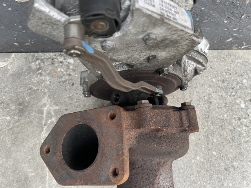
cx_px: 126
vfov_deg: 53.0
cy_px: 94
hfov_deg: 67.3
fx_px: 188
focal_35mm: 26
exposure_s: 1/64
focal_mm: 4.2
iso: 125
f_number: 1.6
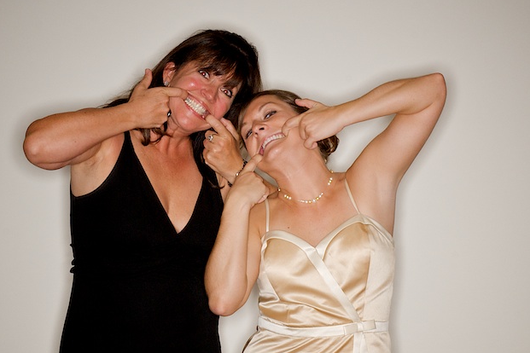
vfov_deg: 15.7
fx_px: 1281
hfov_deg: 23.4
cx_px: 253
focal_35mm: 87
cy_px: 207
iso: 200
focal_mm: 40
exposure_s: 1/250
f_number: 16
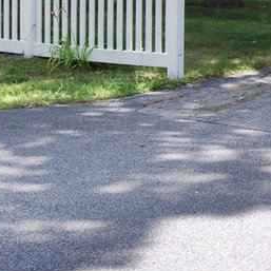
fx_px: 1010
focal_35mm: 114
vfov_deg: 14.7
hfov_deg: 13.2
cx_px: 546
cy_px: -69
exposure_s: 1/100
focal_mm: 20
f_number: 9
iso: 200
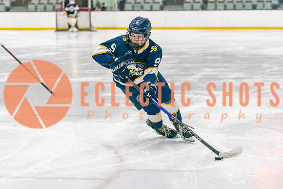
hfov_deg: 16.8
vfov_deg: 11.2
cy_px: 118
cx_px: 134
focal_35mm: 122
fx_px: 960
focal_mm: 72
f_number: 2.8
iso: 4000
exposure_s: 1/1600
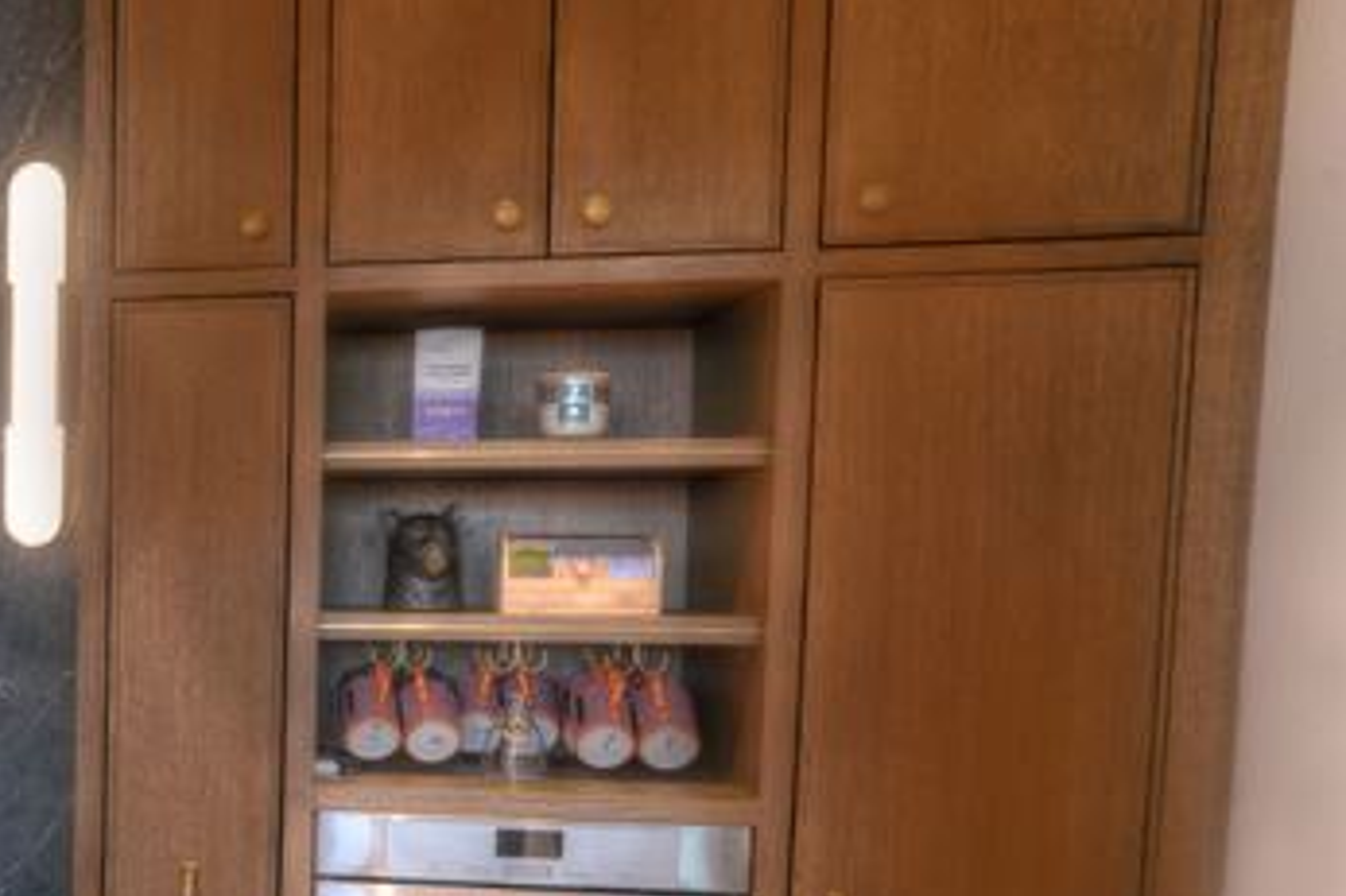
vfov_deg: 31.2
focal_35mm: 42
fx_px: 1570
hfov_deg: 37.7
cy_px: 694
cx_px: -178
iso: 640
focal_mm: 18
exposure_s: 1/15
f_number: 8
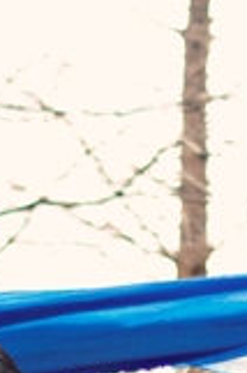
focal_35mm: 297
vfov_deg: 6.8
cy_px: 711
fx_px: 3076
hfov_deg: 4.6
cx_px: -61
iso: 400
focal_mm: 50
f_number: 1.4
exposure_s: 1/6400
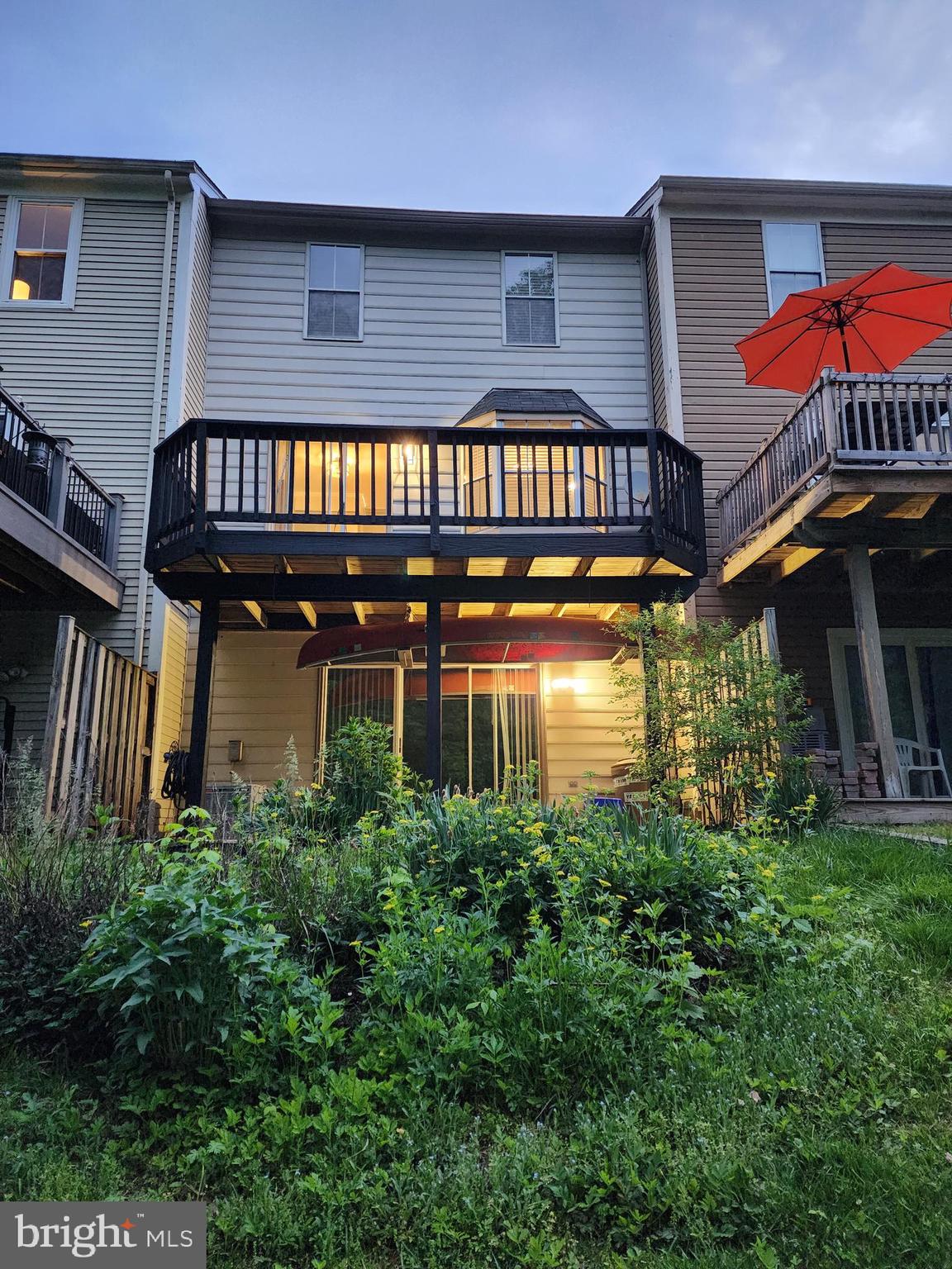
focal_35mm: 23
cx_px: 476
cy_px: 634
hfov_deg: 58.9
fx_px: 843
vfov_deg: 73.9
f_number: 1.8
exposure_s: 1/120
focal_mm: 6.4
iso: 1000
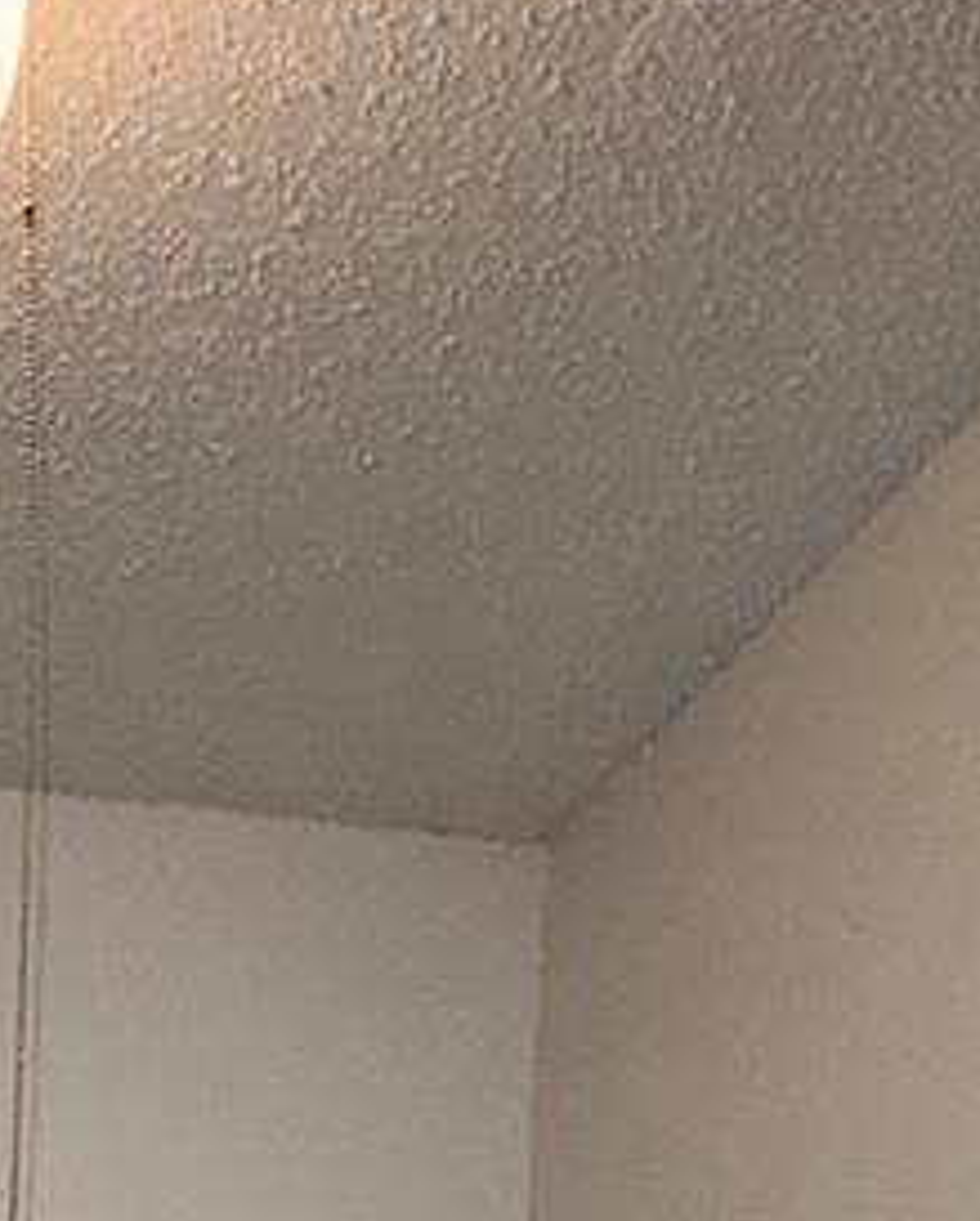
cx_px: 27
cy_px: 2406
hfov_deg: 24.4
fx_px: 2172
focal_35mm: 60
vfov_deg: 19.3
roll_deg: +0.3
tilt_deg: -14.5
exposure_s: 1/60
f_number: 2.2
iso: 80
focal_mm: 2.22
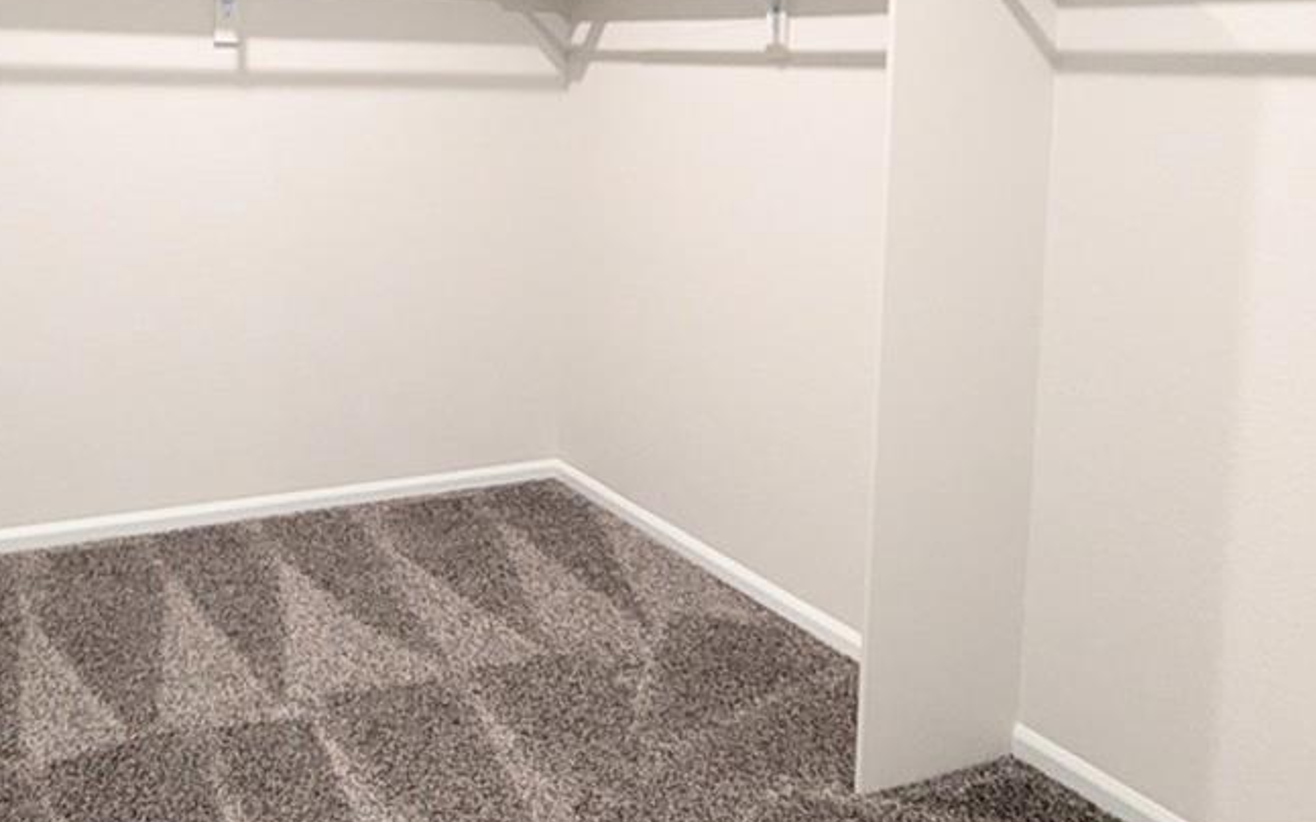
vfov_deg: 35.9
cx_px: 533
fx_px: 1219
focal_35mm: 34
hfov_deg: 56.3
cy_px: 151
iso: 166
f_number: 2.2
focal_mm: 1.95
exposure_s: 1/24
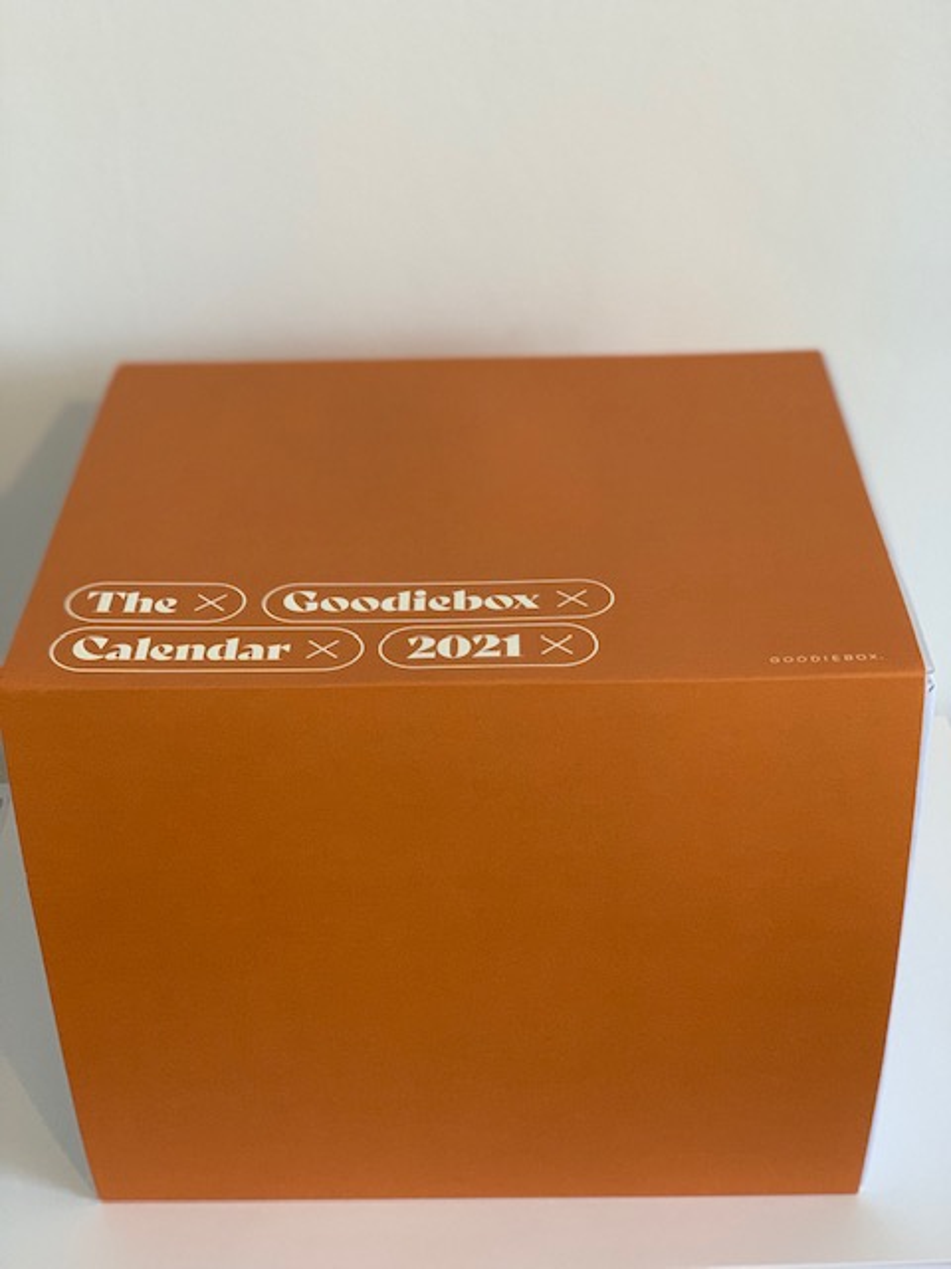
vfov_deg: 36.8
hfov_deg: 28.0
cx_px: 476
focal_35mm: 52
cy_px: 634
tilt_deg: -33.5
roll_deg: +1.2
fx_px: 1905
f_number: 2.4
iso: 250
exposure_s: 1/60
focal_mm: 6
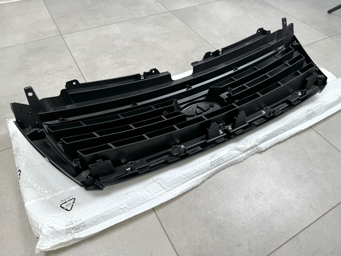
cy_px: 128
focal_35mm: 24
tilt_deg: -48.8
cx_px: 170
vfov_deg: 56.8
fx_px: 236
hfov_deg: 71.6
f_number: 1.78
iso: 64
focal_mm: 6.76
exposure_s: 1/121
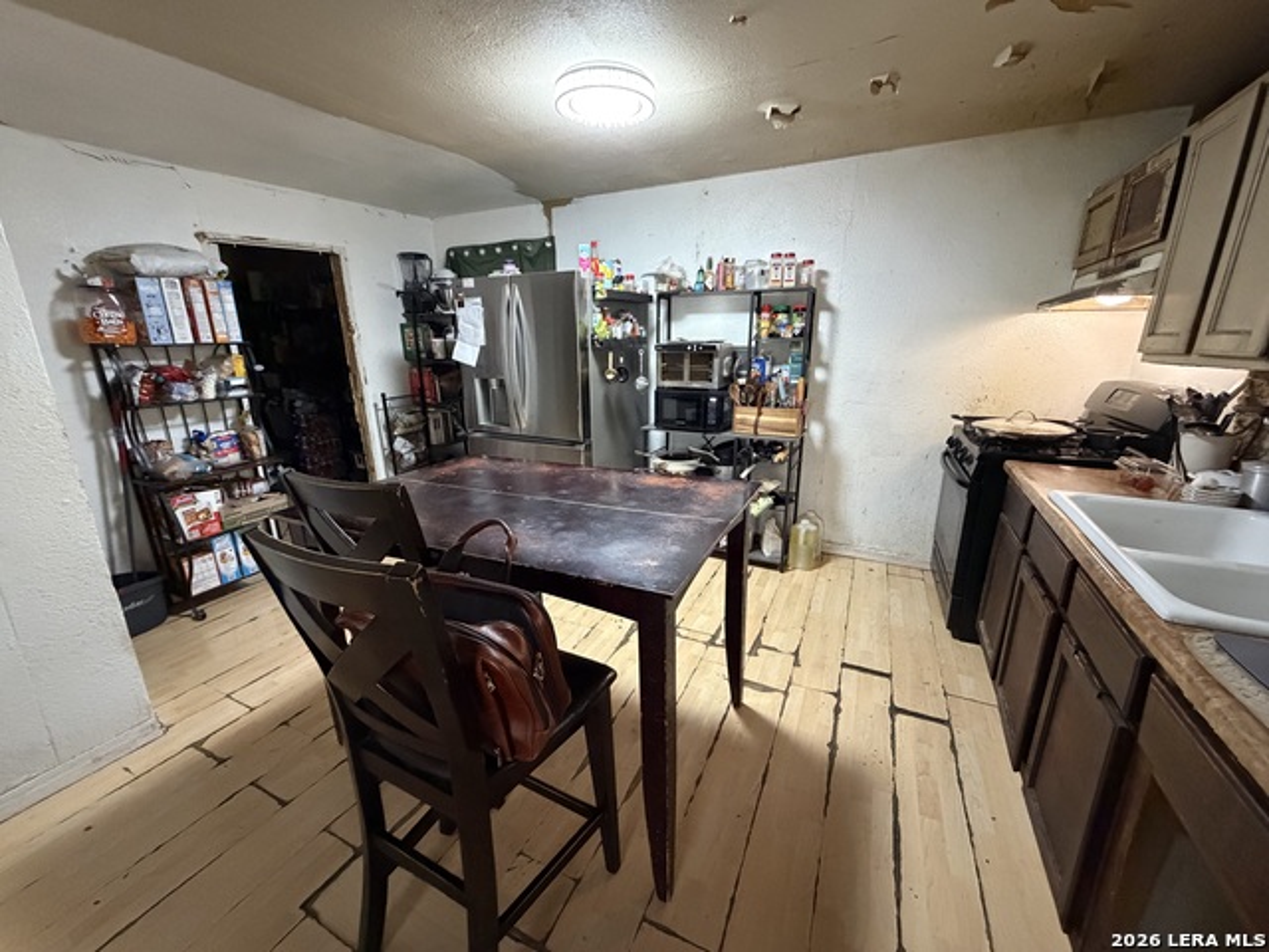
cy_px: 476
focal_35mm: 14
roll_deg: +1.0
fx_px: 513
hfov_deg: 102.1
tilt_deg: -15.6
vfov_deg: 85.7
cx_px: 634
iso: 1000
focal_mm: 2.22
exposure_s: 1/60
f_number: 2.2
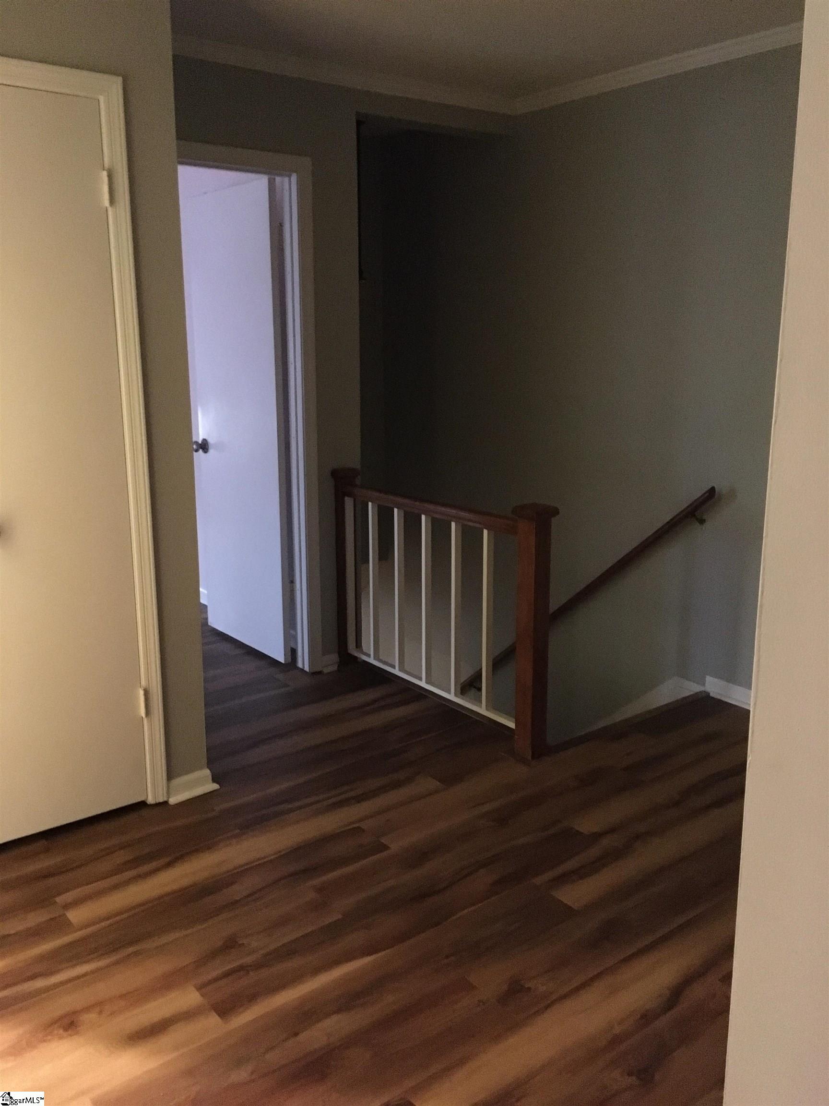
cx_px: 414
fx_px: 926
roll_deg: +1.4
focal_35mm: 29
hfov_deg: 48.2
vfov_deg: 61.7
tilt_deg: -13.7
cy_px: 553
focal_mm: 4.15
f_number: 2.2
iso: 1000
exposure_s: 1/15
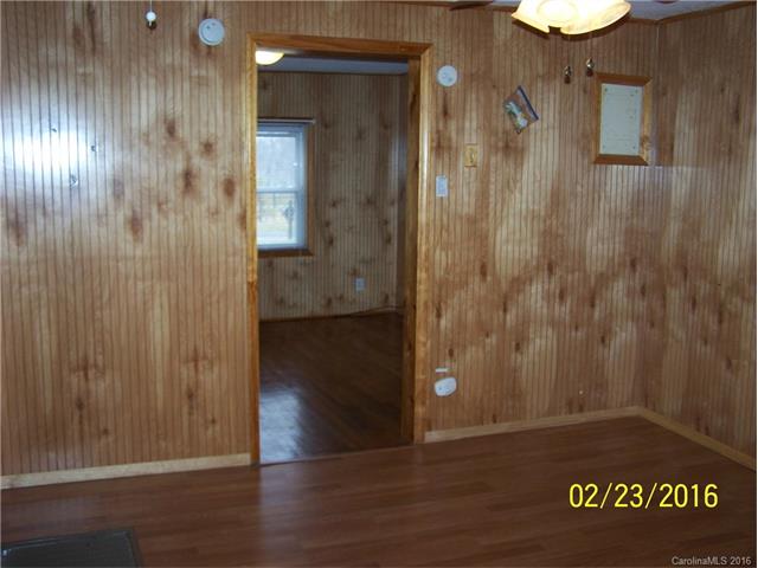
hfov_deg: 49.0
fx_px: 832
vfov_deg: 37.7
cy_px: 284
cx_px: 379
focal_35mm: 38
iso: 80
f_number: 2.8
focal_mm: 6.3
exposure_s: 1/60
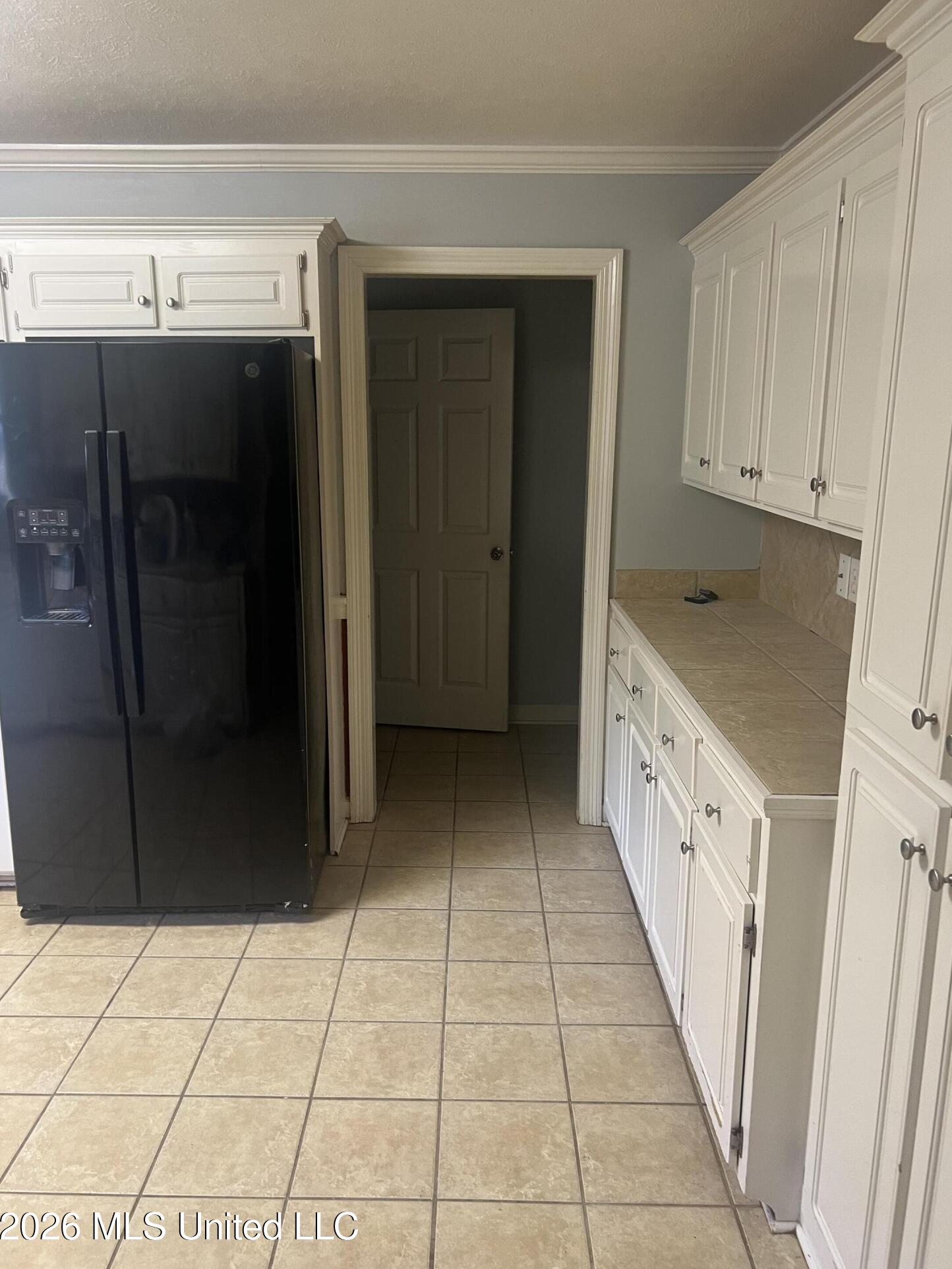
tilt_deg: -9.1
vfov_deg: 65.3
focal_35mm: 27
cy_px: 628
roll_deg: +0.0
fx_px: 990
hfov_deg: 51.3
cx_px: 463
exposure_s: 1/58
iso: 125
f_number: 1.5
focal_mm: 5.7
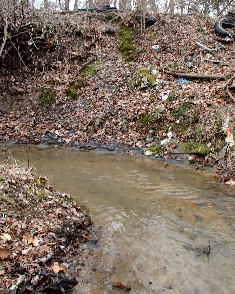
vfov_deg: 49.1
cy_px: 145
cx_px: 161
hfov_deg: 39.6
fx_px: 322
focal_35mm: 37
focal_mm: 5
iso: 100
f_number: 3.9
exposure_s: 1/100
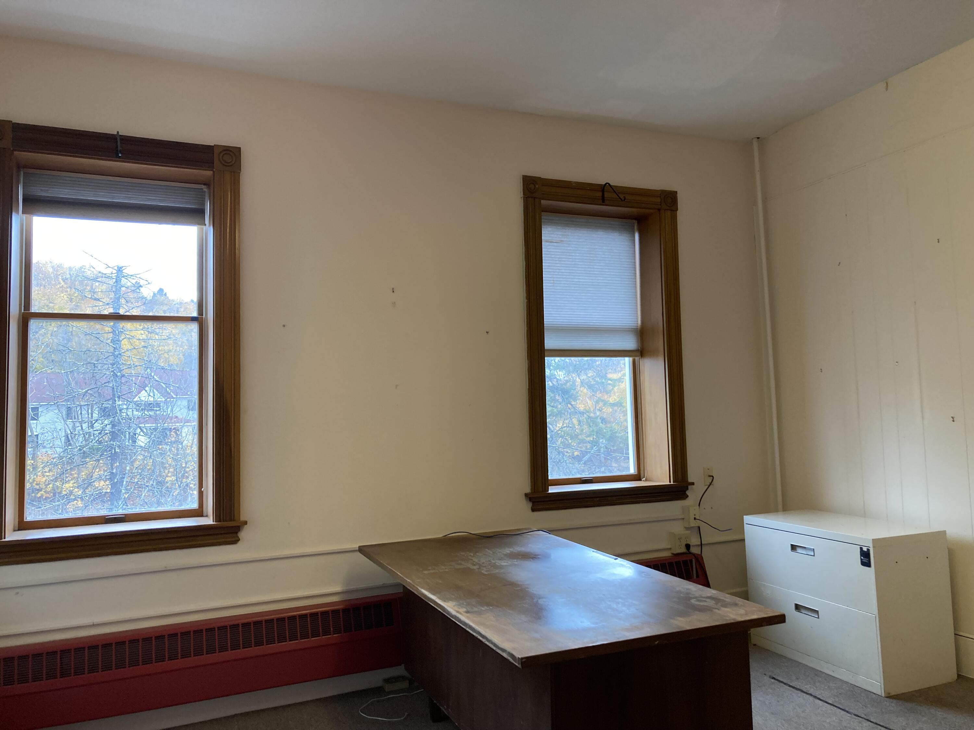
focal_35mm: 28
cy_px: 365
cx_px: 487
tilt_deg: +5.2
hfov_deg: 63.4
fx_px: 788
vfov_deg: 49.7
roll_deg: +1.7
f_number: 1.8
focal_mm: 3.99
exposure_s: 1/60
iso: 100
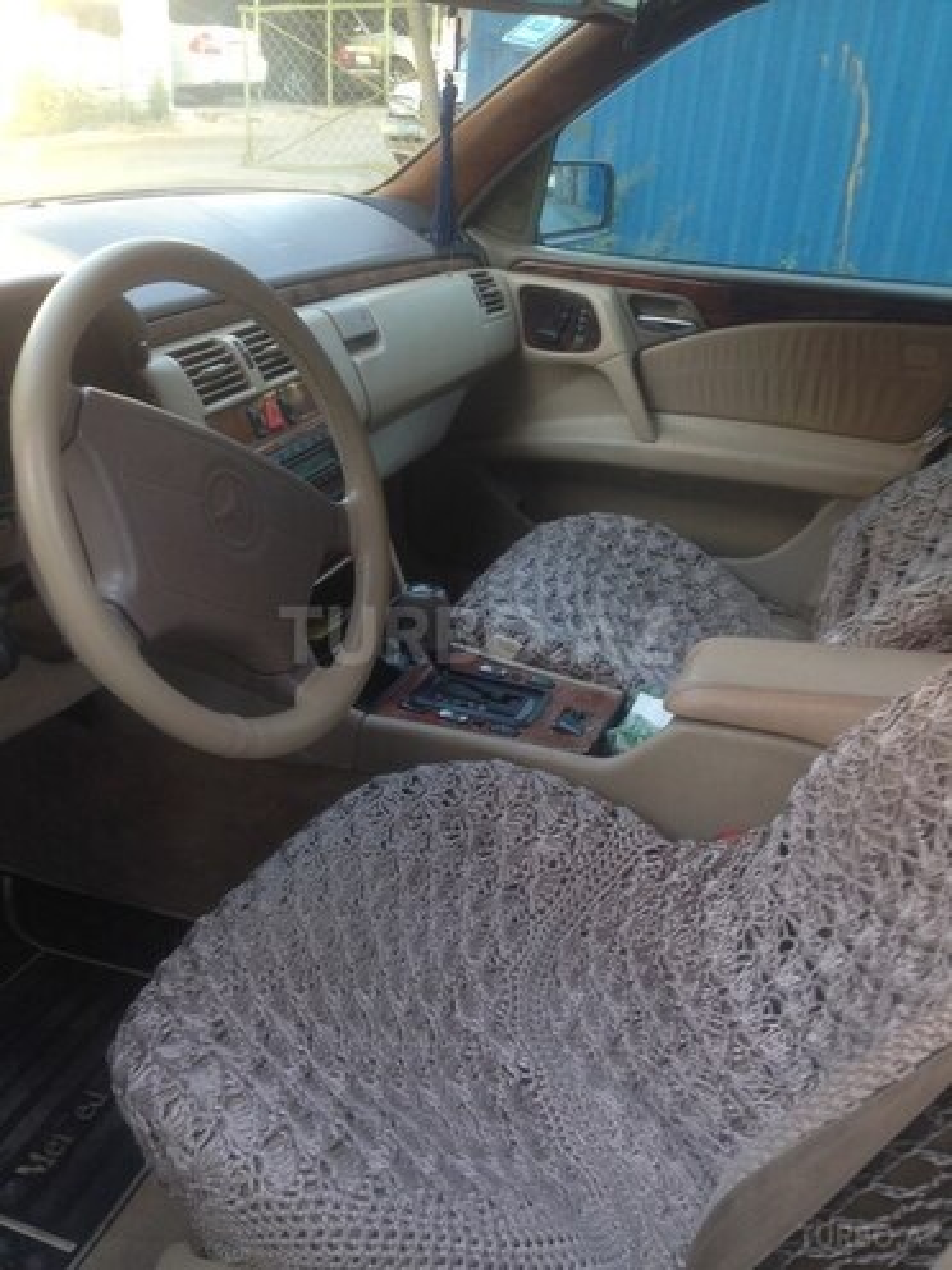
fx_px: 1210
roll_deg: -3.4
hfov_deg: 42.9
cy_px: 635
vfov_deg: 55.4
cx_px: 476
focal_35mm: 33
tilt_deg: -26.2
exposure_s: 1/30
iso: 50
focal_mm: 4.12
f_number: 2.4
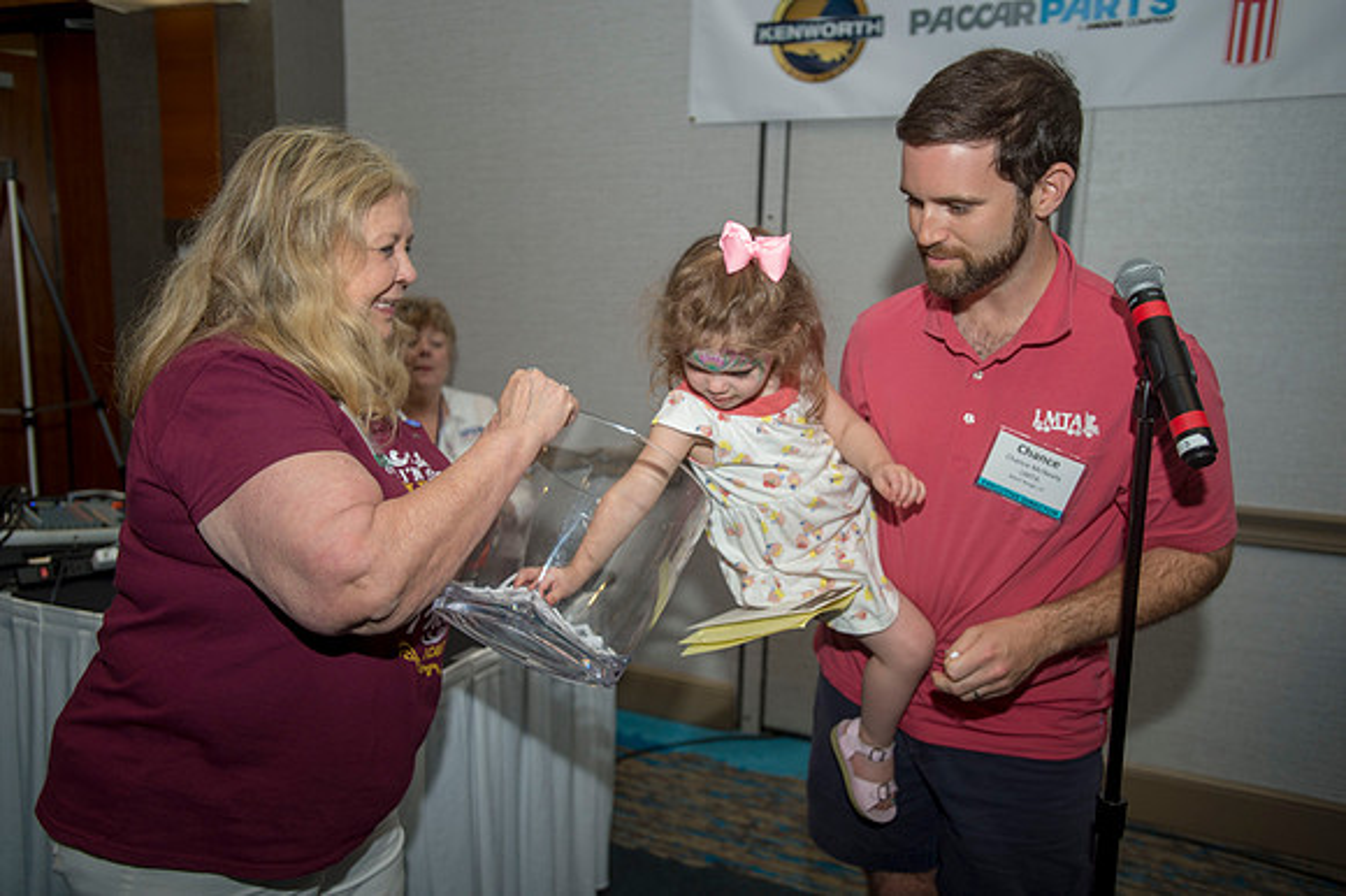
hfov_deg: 65.5
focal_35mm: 28
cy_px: 448
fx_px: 1046
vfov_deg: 46.4
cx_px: 673
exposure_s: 1/200
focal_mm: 28
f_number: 2.8
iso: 640
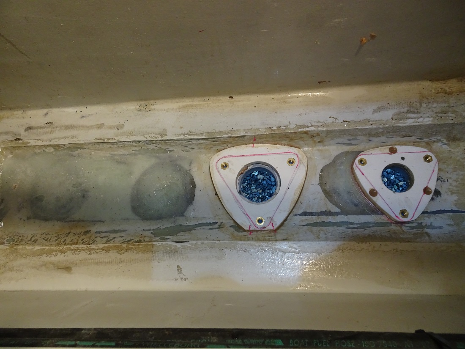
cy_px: 174
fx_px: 322
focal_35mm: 24
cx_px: 232
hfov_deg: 71.6
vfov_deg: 56.8
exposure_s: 1/30
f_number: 3.5
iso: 400
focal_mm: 4.1
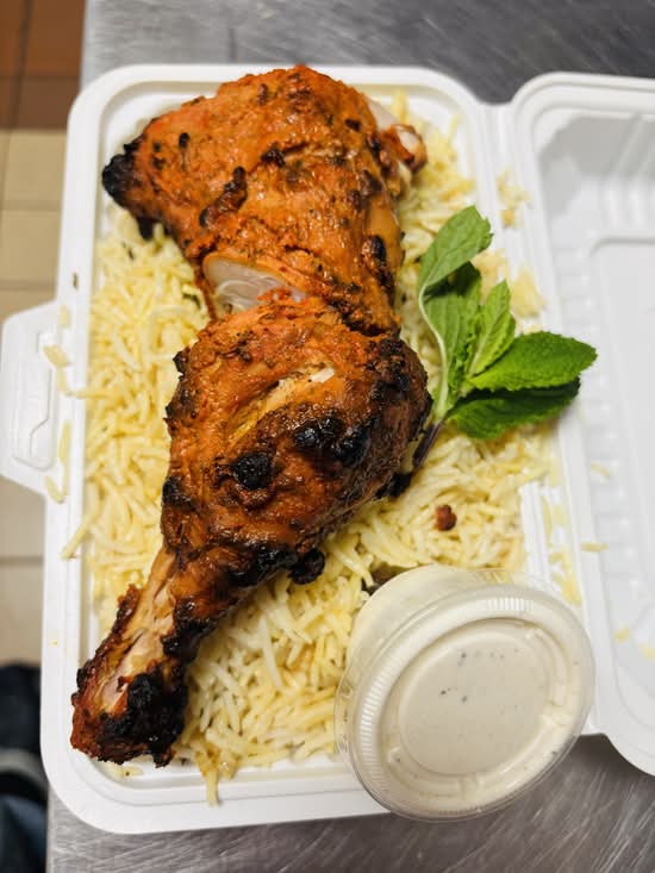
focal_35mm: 26
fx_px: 656
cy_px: 436
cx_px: 328
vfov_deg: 67.3
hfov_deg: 53.1
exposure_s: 1/61
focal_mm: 5.96
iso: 125
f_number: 1.6
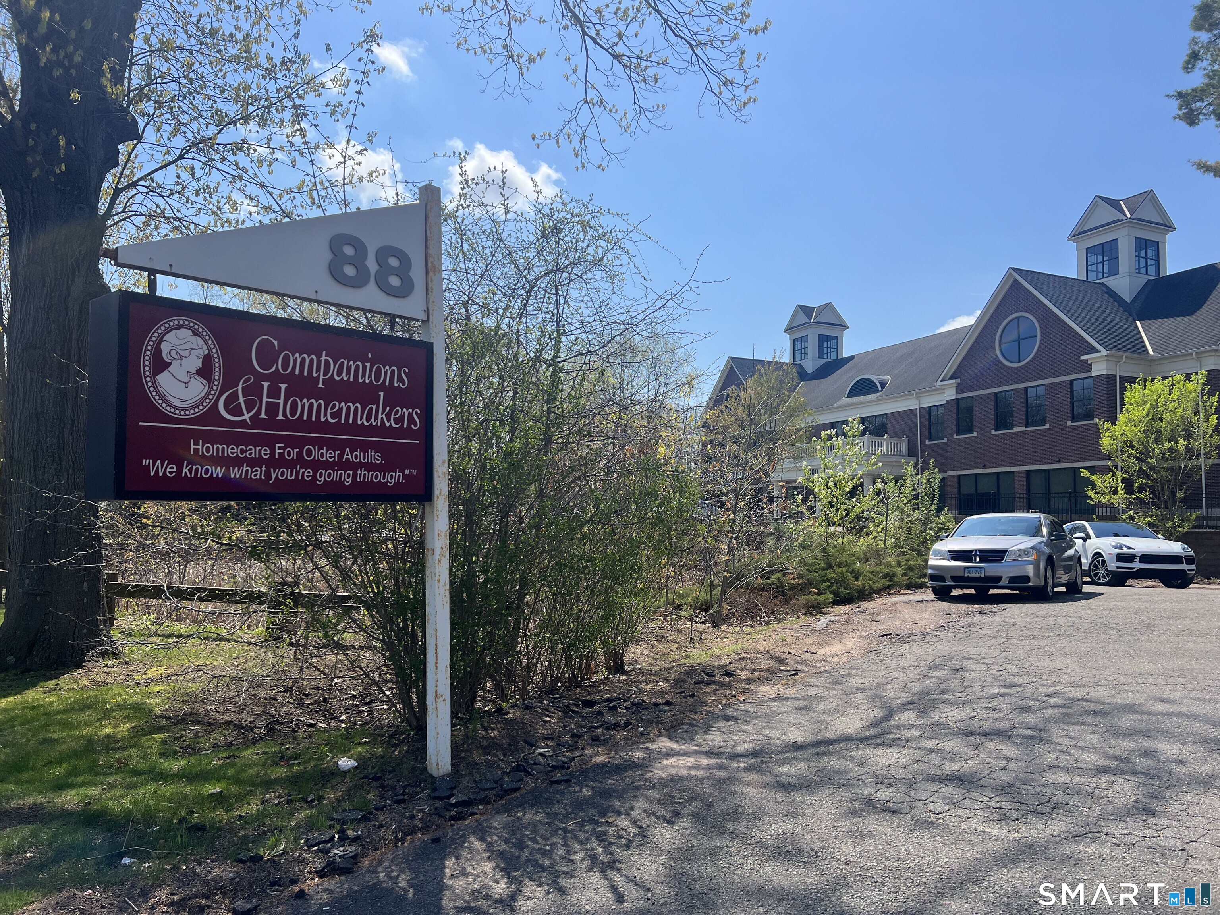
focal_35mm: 26
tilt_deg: +3.9
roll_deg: -1.1
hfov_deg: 67.3
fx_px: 916
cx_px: 610
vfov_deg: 53.1
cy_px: 458
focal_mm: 5.7
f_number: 1.5
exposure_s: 1/5587
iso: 50
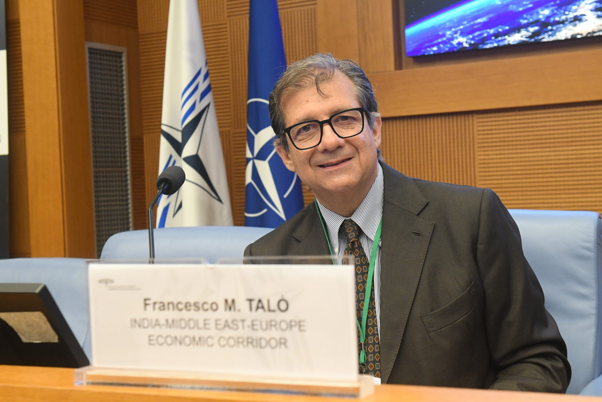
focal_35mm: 60
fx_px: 1003
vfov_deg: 22.6
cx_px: 301
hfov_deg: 33.4
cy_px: 201
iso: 3200
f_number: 5.6
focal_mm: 40
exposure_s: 1/200
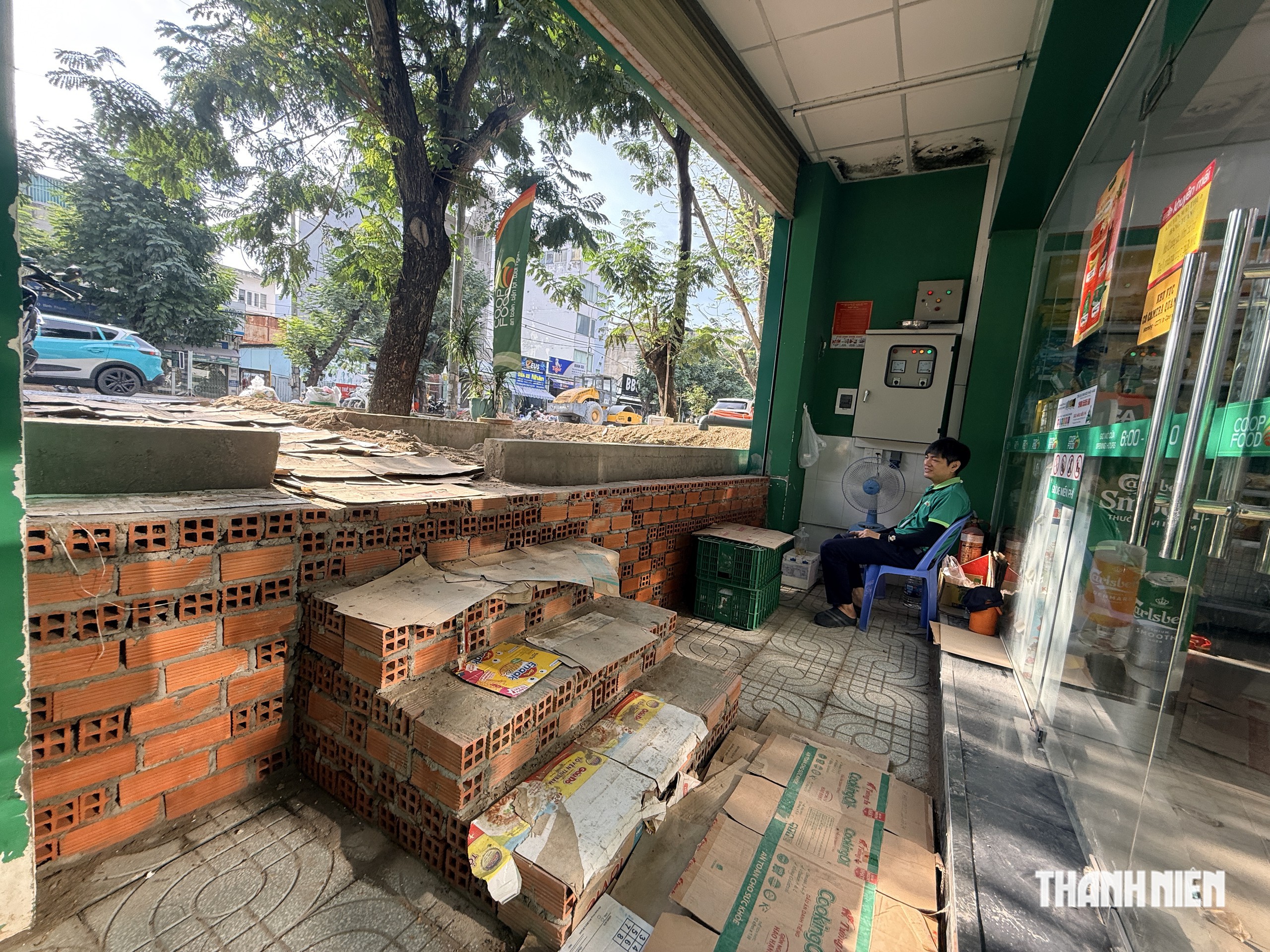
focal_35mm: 14
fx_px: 514
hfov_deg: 102.1
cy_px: 476
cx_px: 635
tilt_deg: -4.0
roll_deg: -5.3
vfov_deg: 85.7
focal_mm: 2.22
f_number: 2.2
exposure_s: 1/228
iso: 64
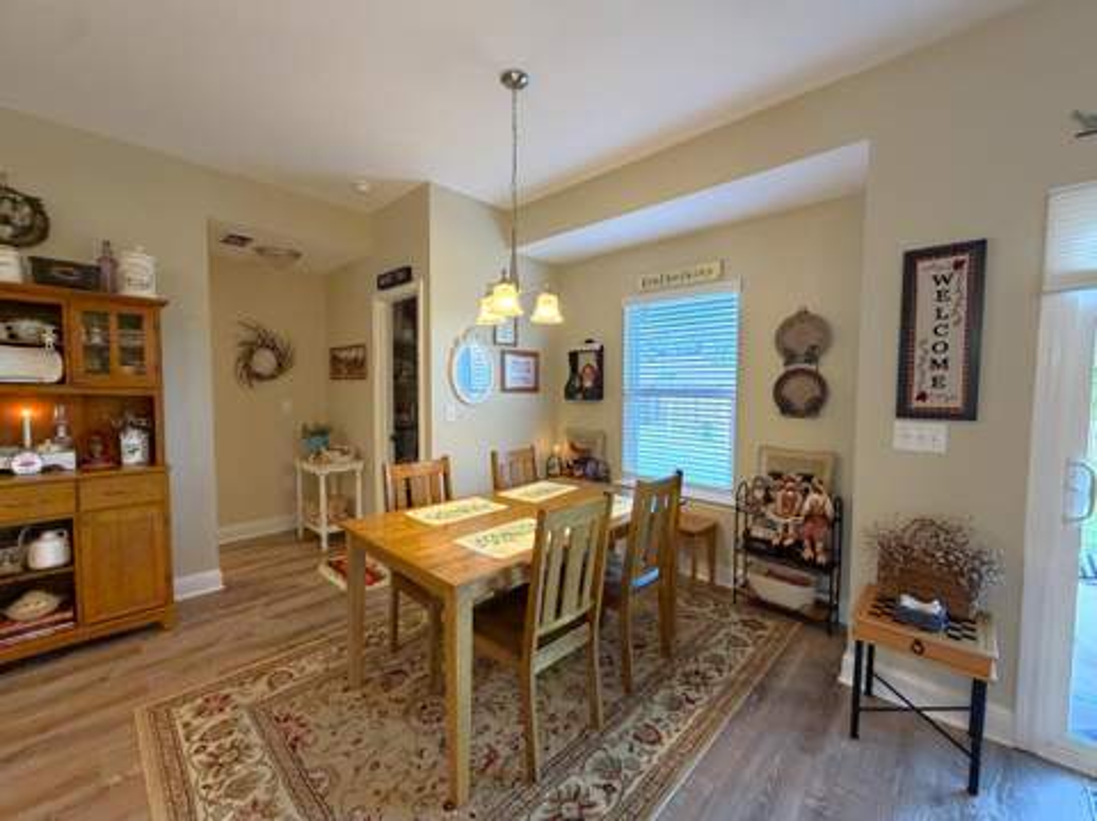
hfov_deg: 102.1
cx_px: 548
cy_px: 410
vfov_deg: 85.6
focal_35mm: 14
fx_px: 443
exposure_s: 1/60
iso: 250
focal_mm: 2.22
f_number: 2.2
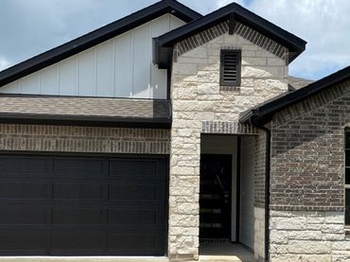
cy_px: 175
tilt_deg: +2.4
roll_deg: -1.1
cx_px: 182
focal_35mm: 45
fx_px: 455
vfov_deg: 31.9
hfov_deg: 42.1
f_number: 1.8
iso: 32
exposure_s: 1/3610
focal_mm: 4.25
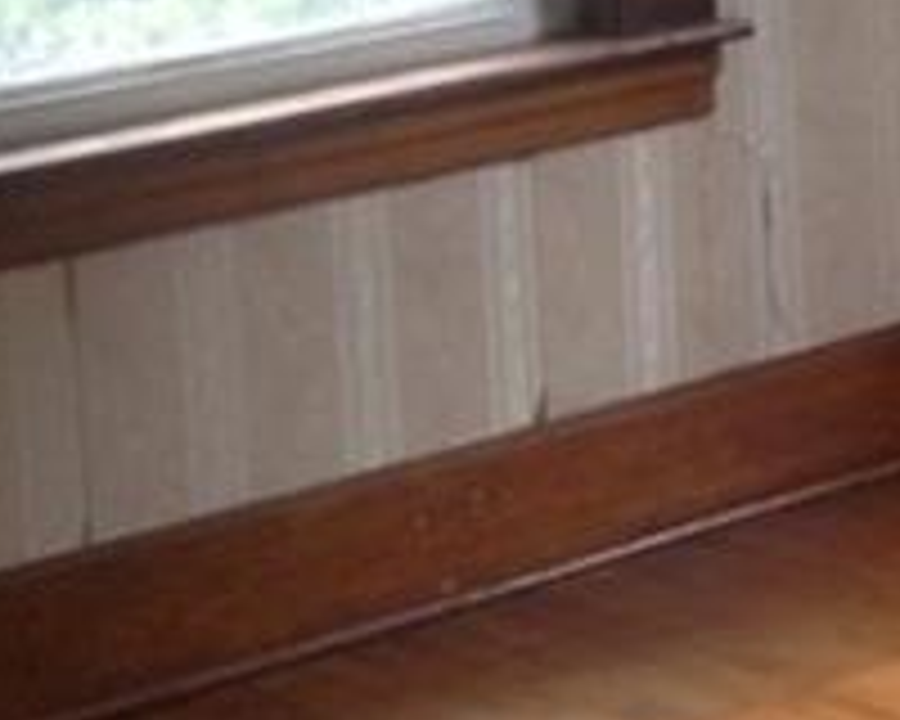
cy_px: -99
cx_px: 1557
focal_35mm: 165
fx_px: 4395
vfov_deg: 9.3
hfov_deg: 11.0
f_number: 2.4
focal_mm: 3.3
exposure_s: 1/25
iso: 40
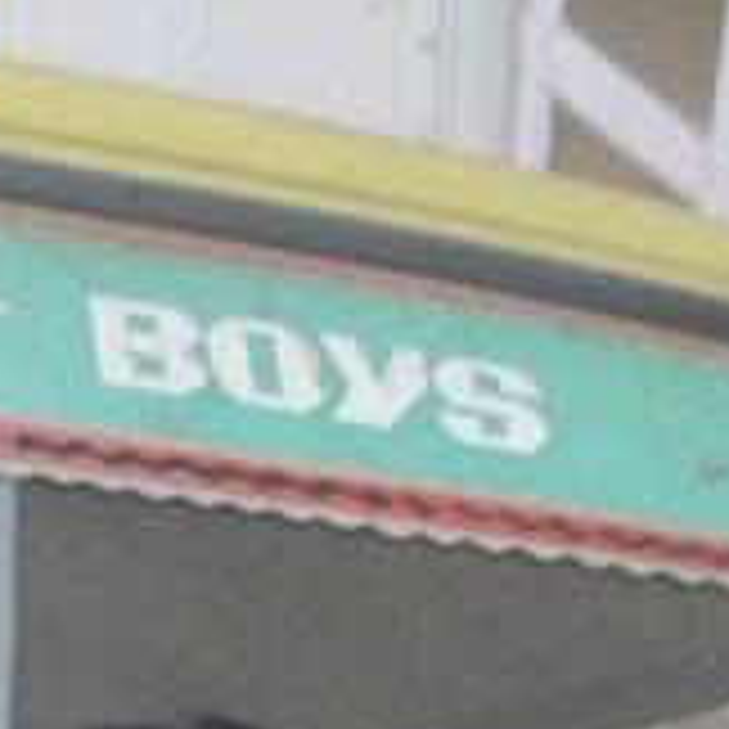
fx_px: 6195
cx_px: 266
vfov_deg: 5.6
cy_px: 3195
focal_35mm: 260
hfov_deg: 6.7
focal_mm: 22
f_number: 6.3
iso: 400
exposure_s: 1/160
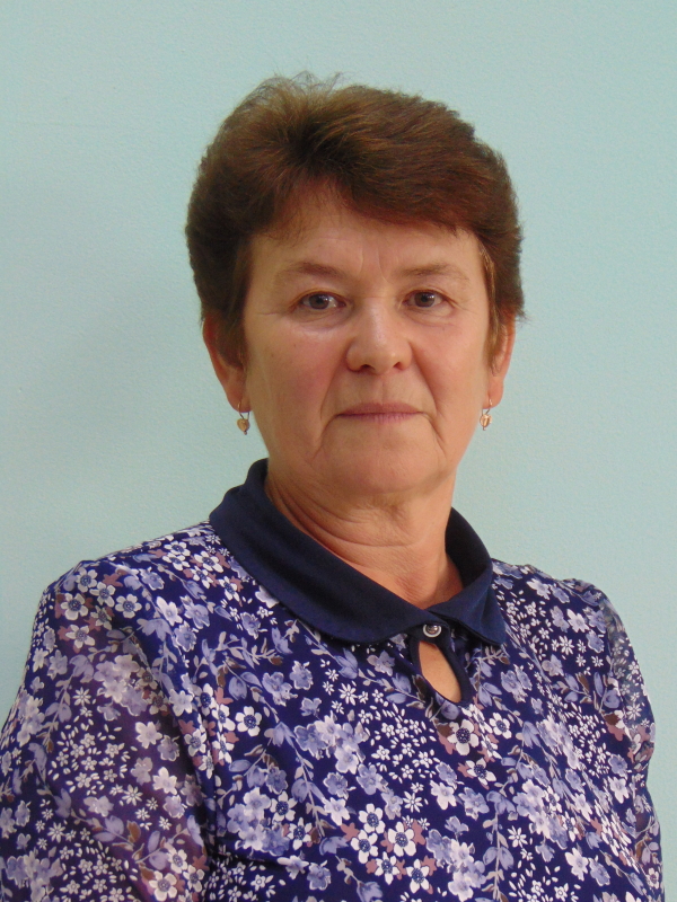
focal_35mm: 71
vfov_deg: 27.4
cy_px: 451
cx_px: 338
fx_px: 1851
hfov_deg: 20.7
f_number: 3.7
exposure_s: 1/30
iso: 200
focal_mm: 12.8
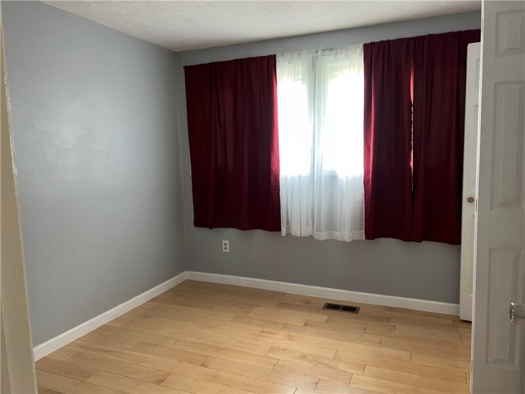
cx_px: 262
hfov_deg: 67.3
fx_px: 394
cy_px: 197
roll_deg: +1.7
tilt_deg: -6.7
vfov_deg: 53.1
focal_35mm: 26
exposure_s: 1/60
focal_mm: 5.7
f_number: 1.5
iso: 160
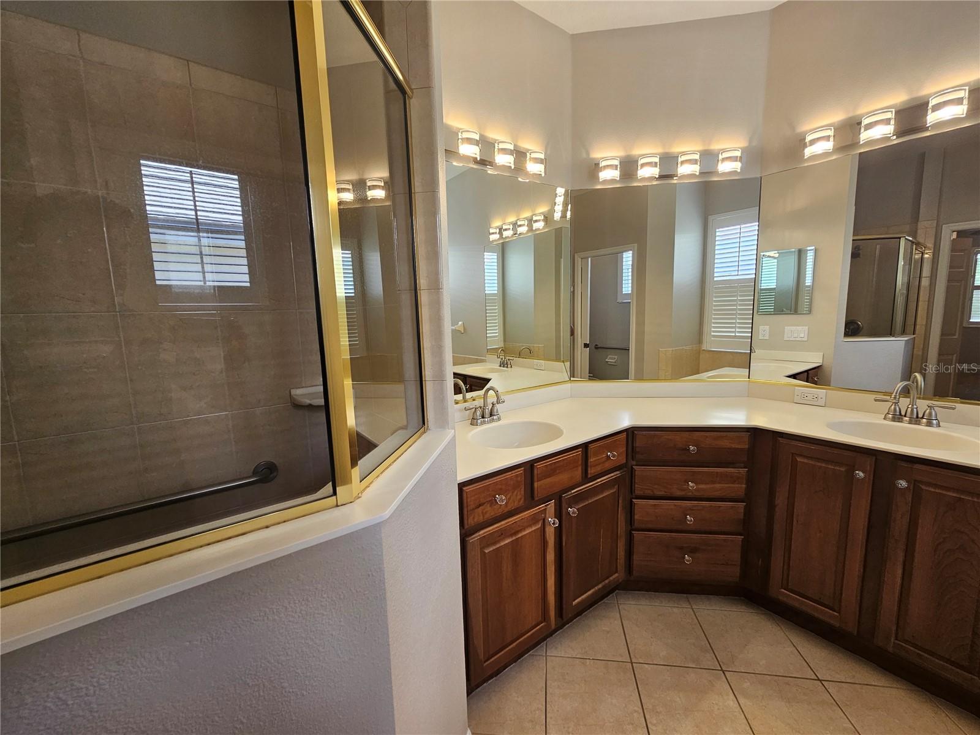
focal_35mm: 13
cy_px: 368
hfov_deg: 106.2
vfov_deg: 89.9
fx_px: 368
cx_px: 490
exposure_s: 1/60
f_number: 2.2
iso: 100
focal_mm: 2.2
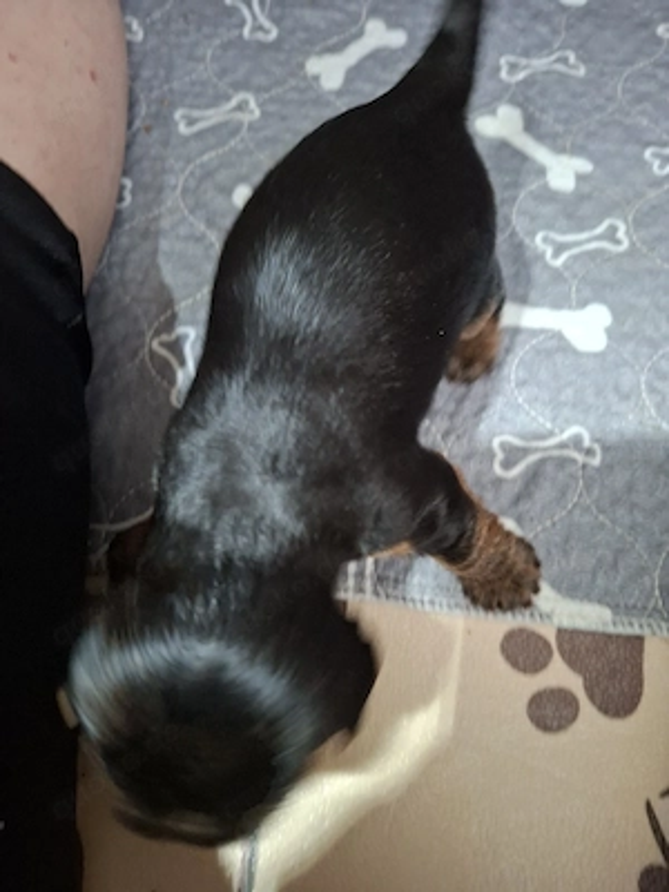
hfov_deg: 58.9
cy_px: 446
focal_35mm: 23
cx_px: 334
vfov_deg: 73.9
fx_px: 593
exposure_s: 1/25
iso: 640
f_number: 1.8
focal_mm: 5.54
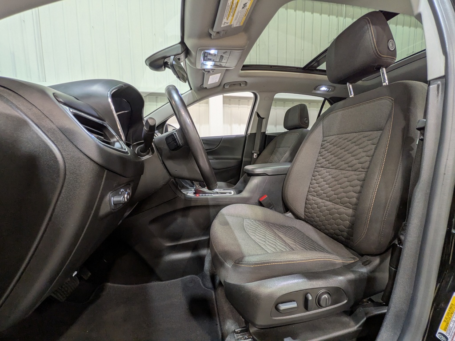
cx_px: 228
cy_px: 170
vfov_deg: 85.7
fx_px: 184
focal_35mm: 14
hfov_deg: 102.1
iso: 75
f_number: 2.2
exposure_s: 1/30
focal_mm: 1.83
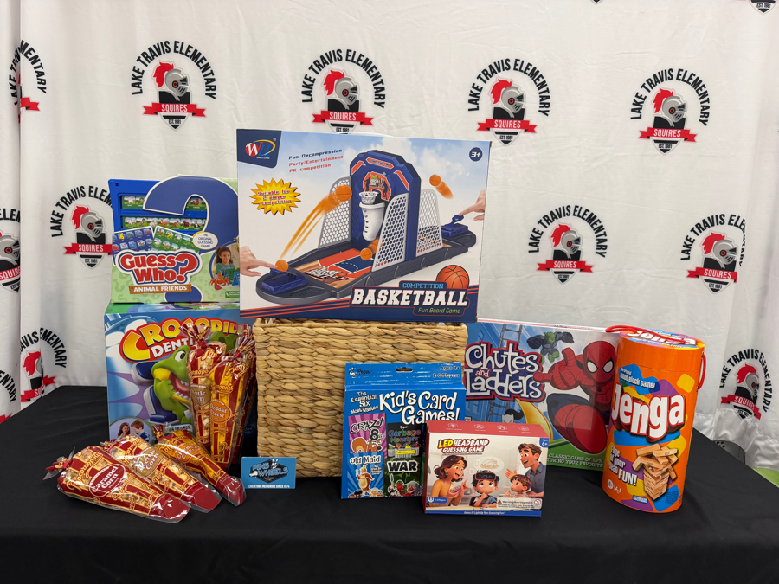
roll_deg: -2.0
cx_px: 390
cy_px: 292
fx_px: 540
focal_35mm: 24
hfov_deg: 71.6
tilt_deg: -10.6
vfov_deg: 56.8
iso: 200
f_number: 1.78
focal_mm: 6.76
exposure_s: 1/120
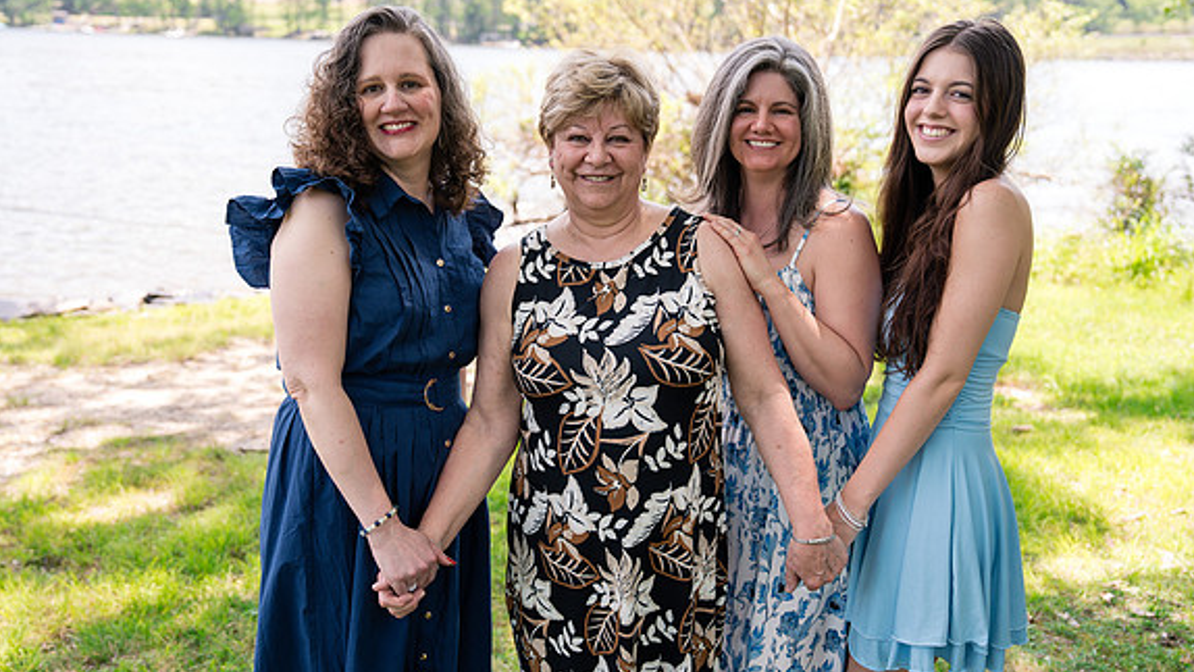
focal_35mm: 36
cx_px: 601
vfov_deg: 32.8
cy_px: 342
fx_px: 1140
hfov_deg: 55.3
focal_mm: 34
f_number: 3.2
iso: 125
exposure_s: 1/250
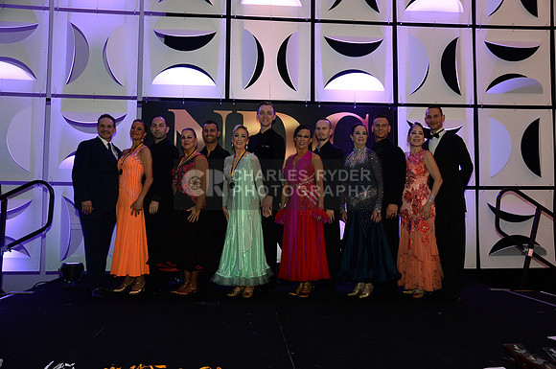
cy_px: 184
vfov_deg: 43.5
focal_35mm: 30
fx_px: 463
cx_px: 278
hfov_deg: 62.0
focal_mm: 30
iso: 3200
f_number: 5
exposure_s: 1/250
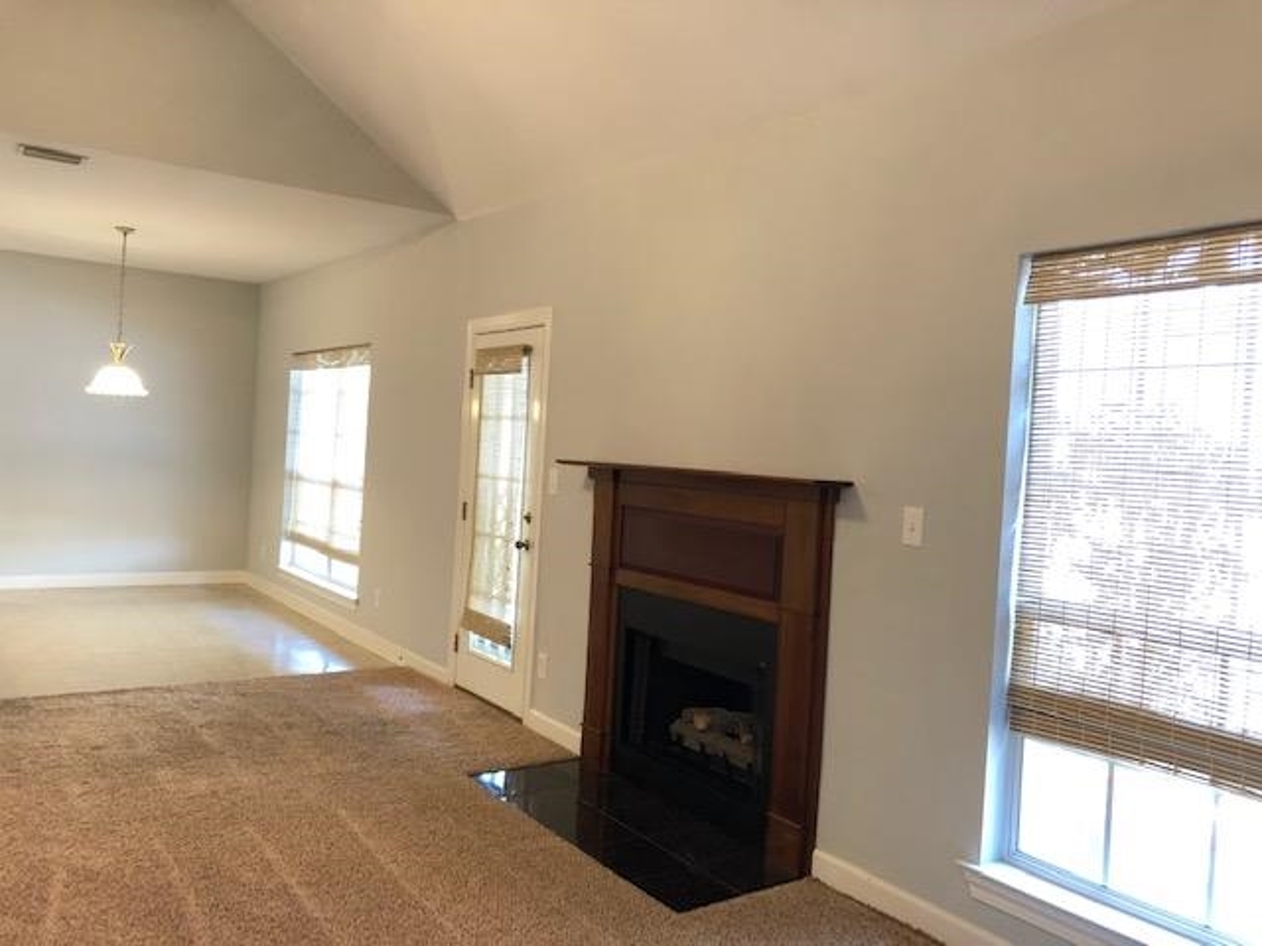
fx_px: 1021
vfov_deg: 49.7
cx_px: 631
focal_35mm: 28
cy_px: 473
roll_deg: -2.8
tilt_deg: -1.0
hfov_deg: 63.4
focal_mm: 3.99
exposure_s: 1/15
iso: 80
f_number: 1.8
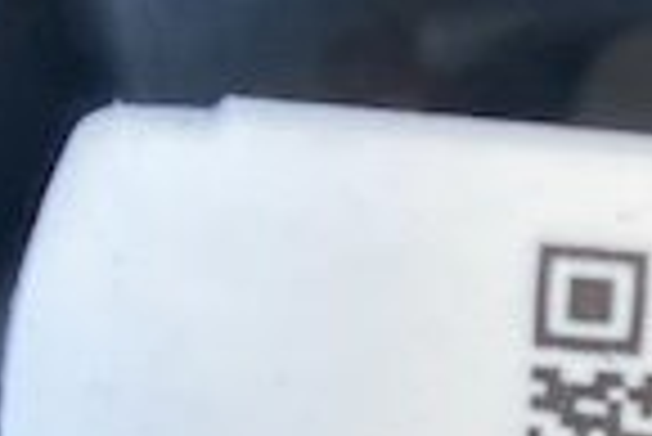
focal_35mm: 119
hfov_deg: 16.3
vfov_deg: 11.3
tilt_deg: -72.2
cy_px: 566
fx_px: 2157
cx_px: 832
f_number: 1.8
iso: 100
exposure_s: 1/121
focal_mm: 4.25
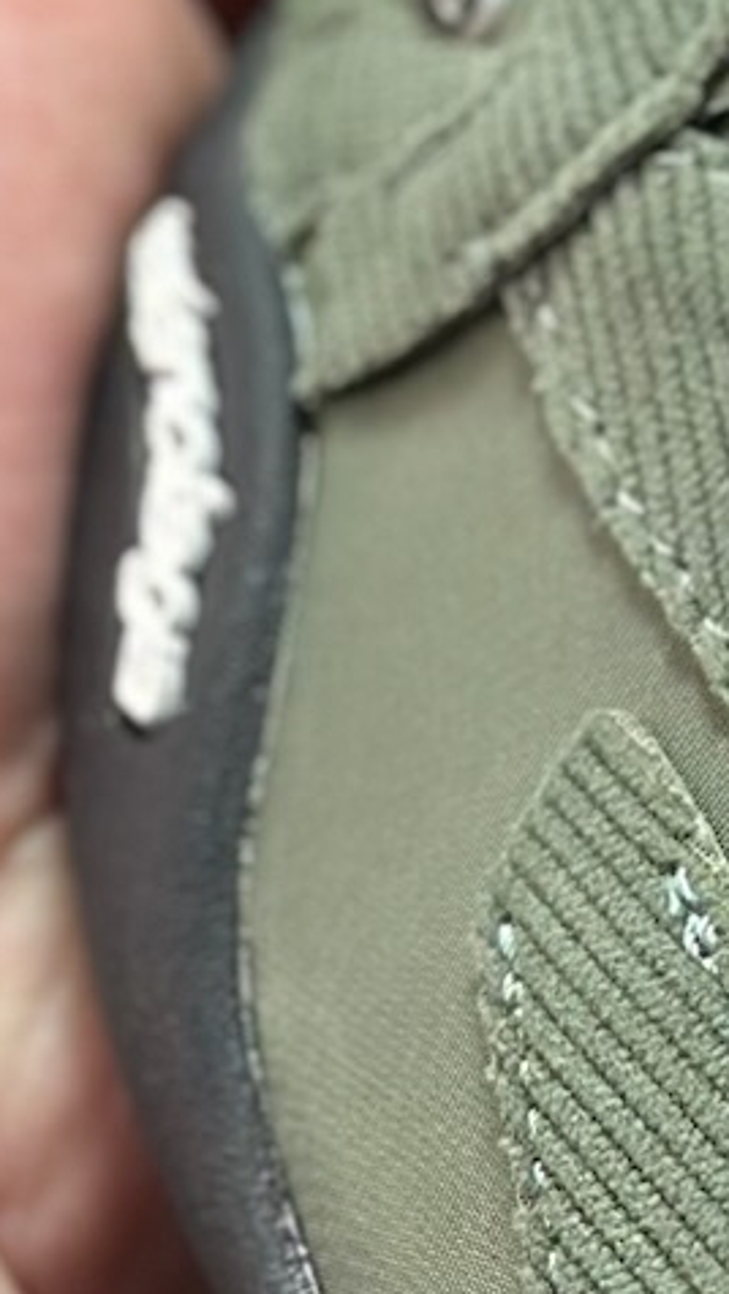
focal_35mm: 225
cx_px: 1202
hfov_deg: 5.3
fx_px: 7727
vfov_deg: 9.5
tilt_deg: -55.1
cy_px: -95
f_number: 1.78
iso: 80
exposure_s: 1/543
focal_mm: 6.86
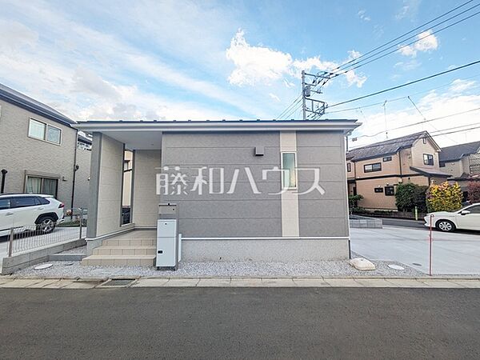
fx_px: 194
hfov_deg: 102.1
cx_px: 240
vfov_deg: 85.7
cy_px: 180
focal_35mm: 14
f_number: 2.2
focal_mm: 1.83
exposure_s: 1/837
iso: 139
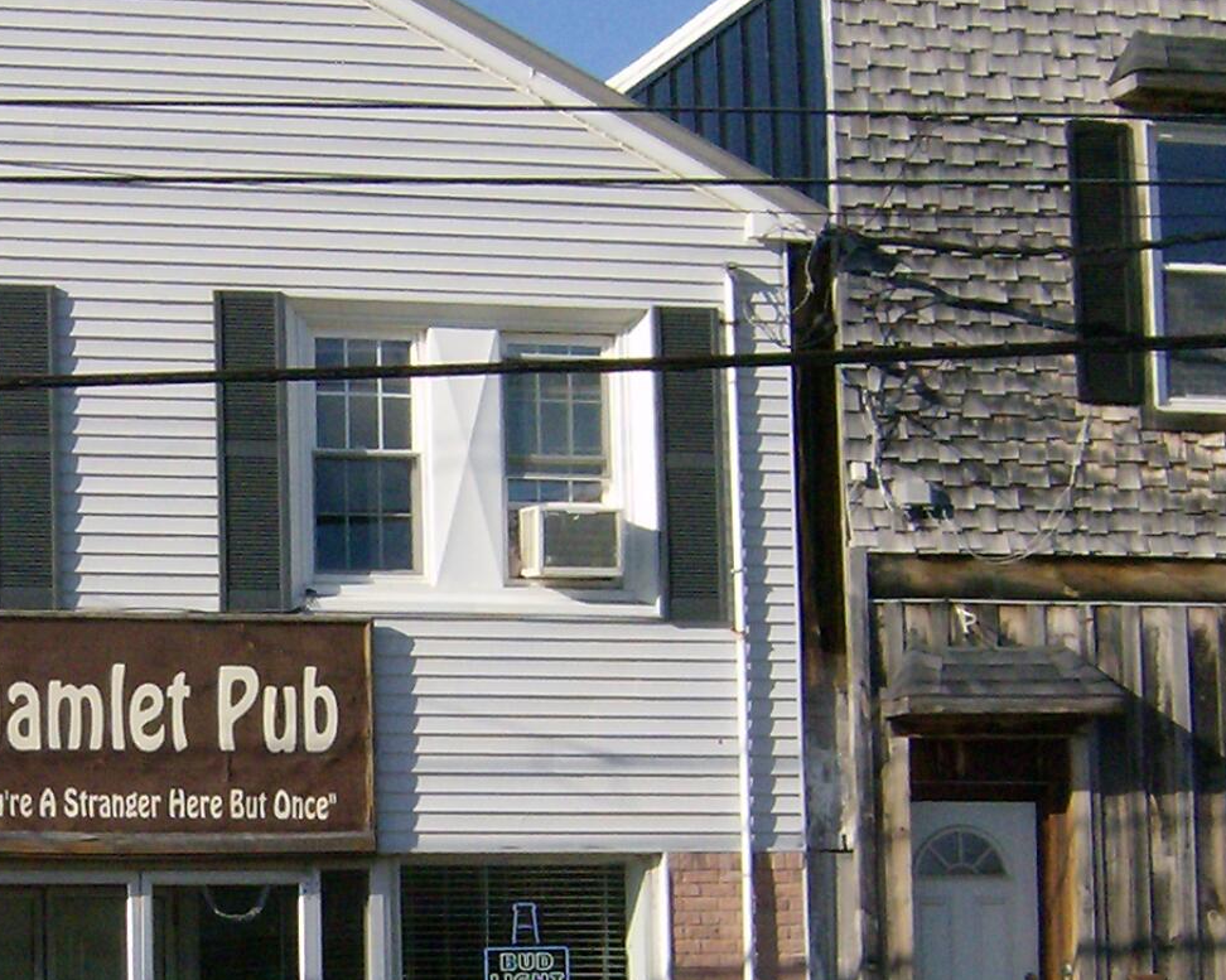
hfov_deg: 17.2
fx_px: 3954
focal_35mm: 109
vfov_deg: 14.1
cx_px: -42
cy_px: 516
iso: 100
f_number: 4.7
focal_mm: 6
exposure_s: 1/1031
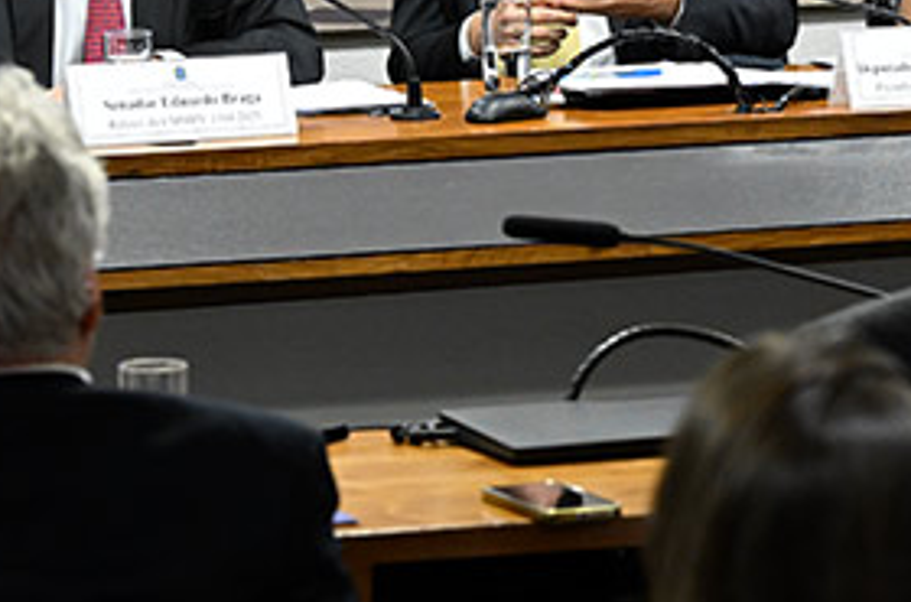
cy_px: 176
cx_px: 673
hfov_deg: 8.5
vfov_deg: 5.6
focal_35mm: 243
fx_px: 6132
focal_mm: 79
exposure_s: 1/160
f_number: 4
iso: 2500
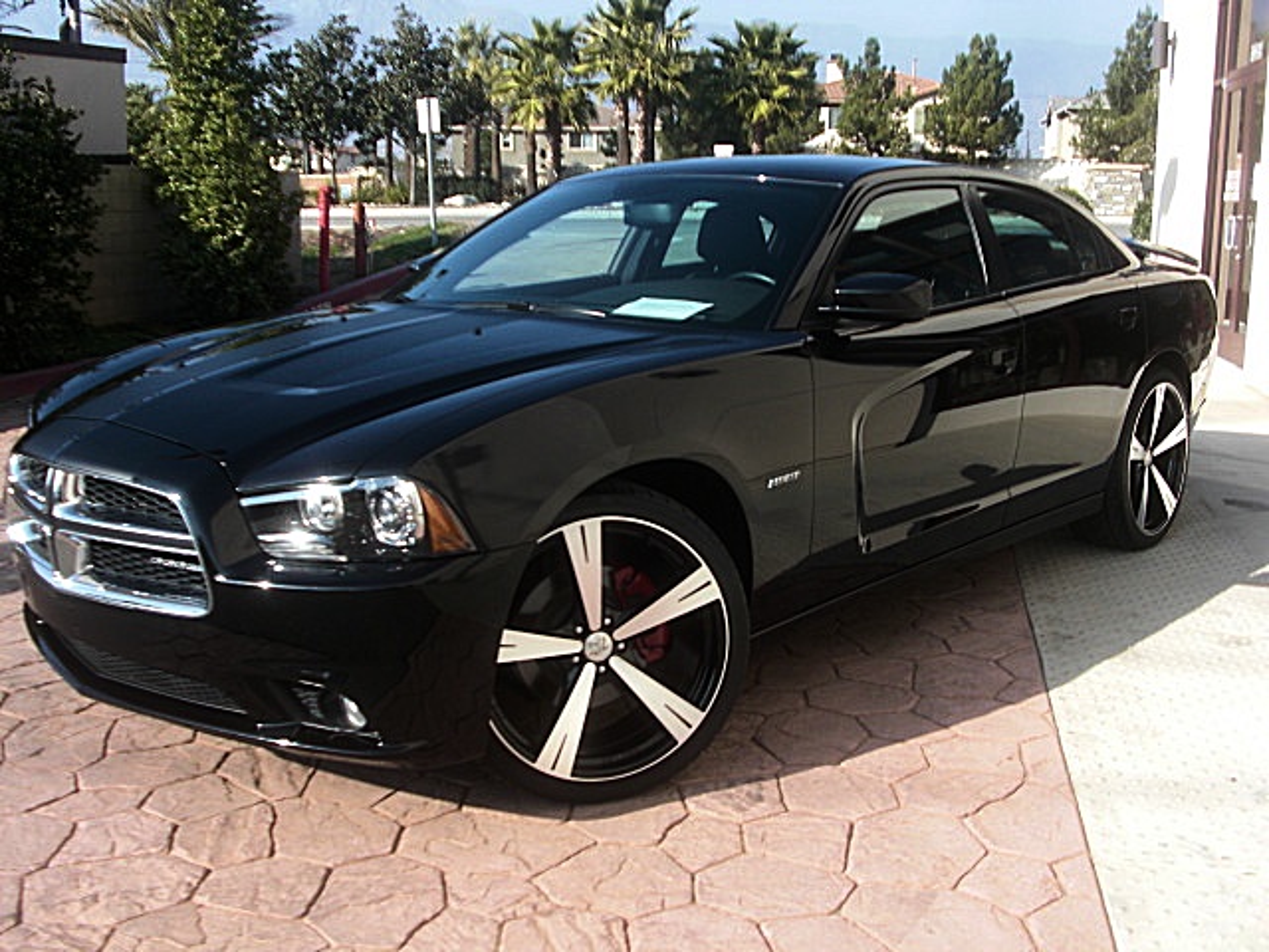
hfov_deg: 43.9
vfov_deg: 33.6
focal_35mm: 43
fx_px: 1576
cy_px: 476
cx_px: 634
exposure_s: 1/320
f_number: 3.1
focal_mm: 7.6
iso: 50
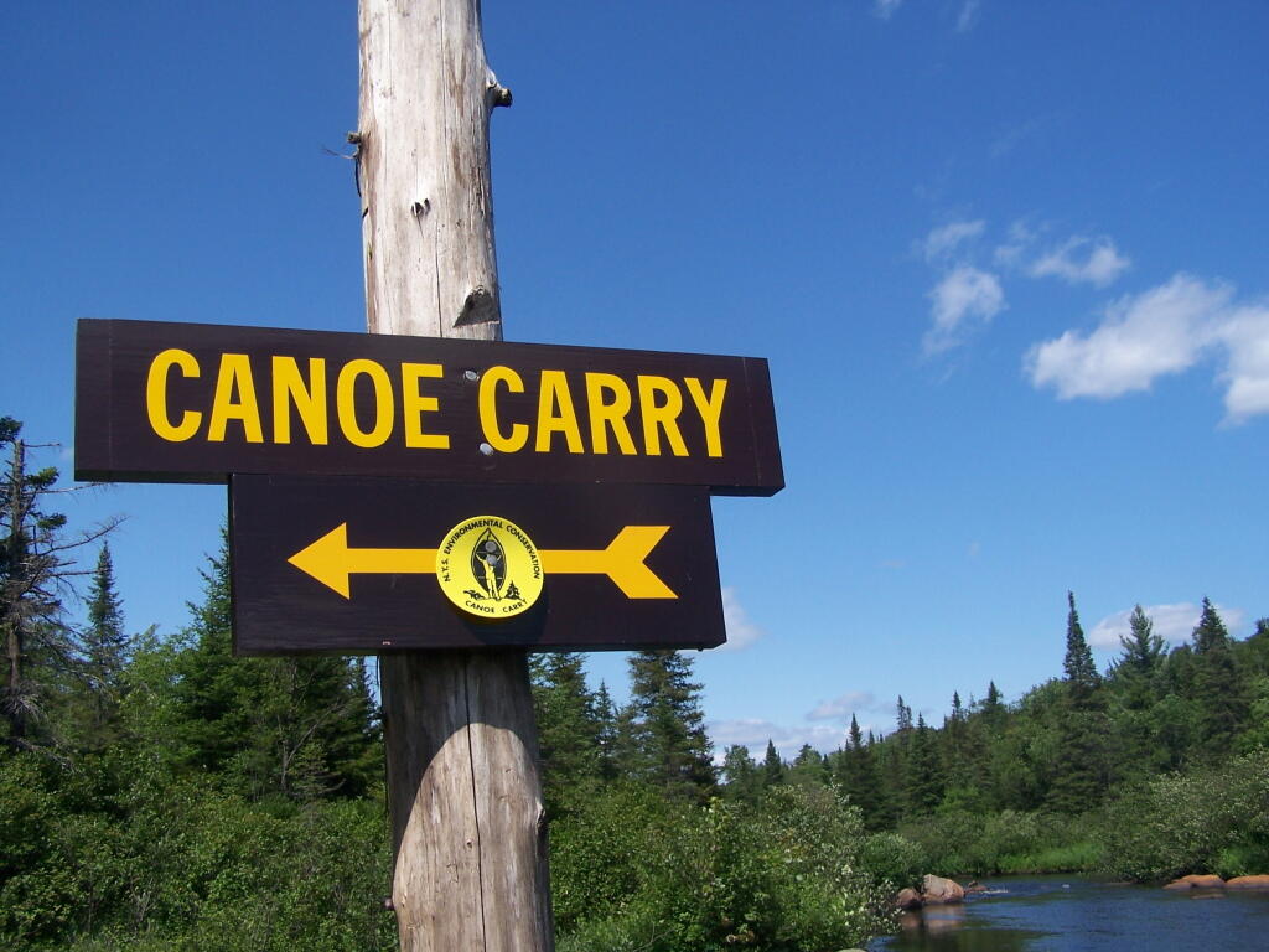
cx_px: 634
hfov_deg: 49.0
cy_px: 476
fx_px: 1393
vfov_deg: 37.7
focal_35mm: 38
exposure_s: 1/1000
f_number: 4
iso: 80
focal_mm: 6.3
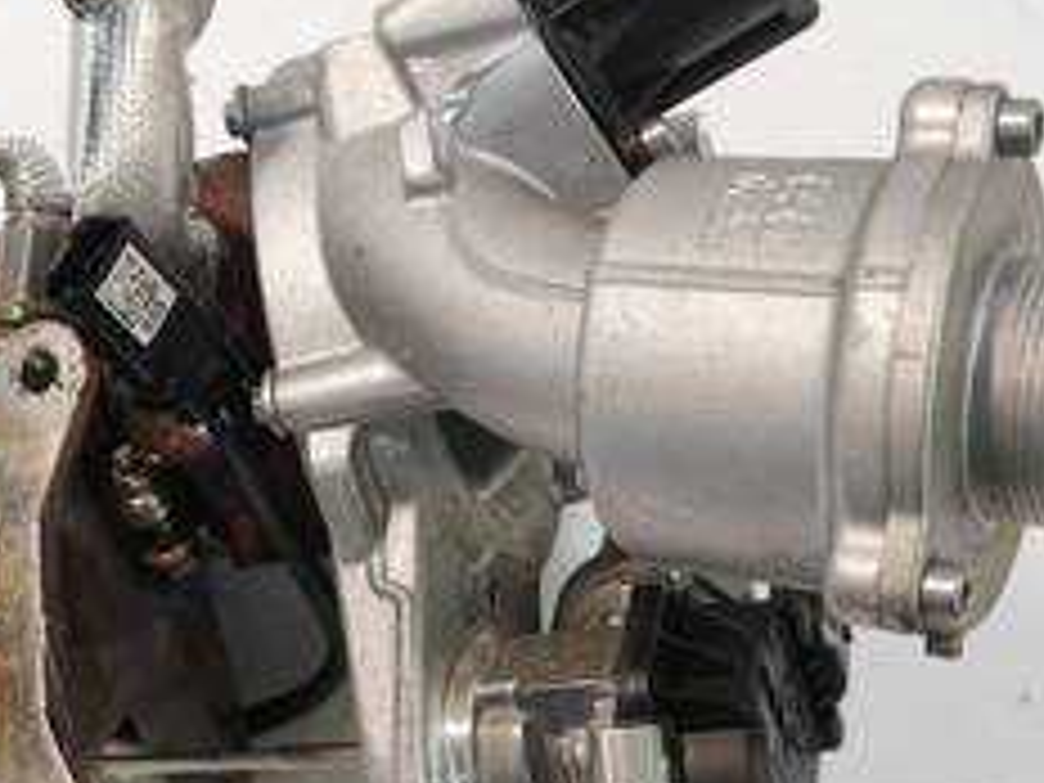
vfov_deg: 25.2
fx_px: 1749
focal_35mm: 58
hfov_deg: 32.8
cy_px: 396
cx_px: 297
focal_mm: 14
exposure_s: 1/125
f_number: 3.5
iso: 1000
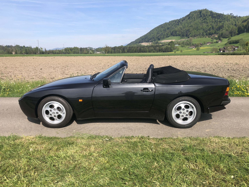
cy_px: 94
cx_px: 124
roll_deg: +0.8
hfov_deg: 63.4
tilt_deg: -10.7
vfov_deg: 49.7
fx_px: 201
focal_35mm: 28
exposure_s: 1/1600
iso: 20
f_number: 1.8
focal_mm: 3.99
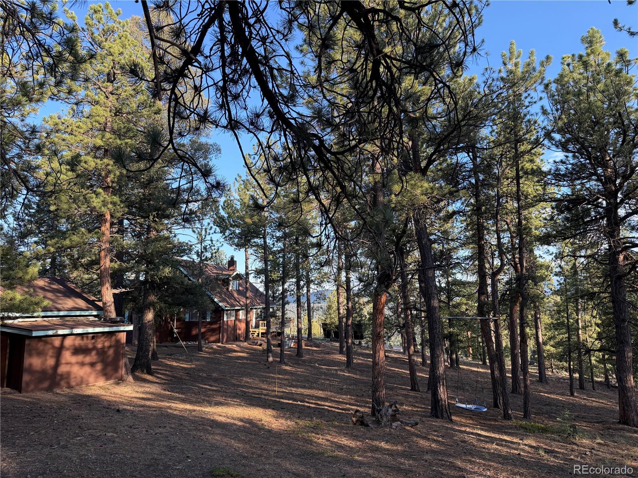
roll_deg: +0.5
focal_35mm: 24
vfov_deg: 56.8
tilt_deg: +7.6
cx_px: 319
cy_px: 239
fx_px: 442
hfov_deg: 71.6
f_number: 1.78
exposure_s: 1/689
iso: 100
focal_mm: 6.76
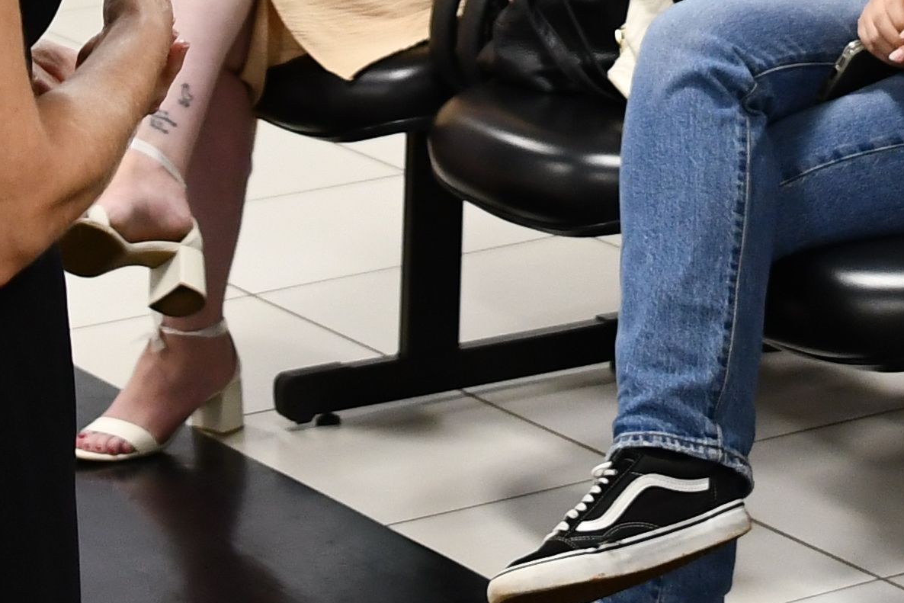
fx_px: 4244
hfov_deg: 12.0
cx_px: 889
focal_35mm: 169
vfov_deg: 7.9
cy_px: -477
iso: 800
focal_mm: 24
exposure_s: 1/160
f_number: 2.8
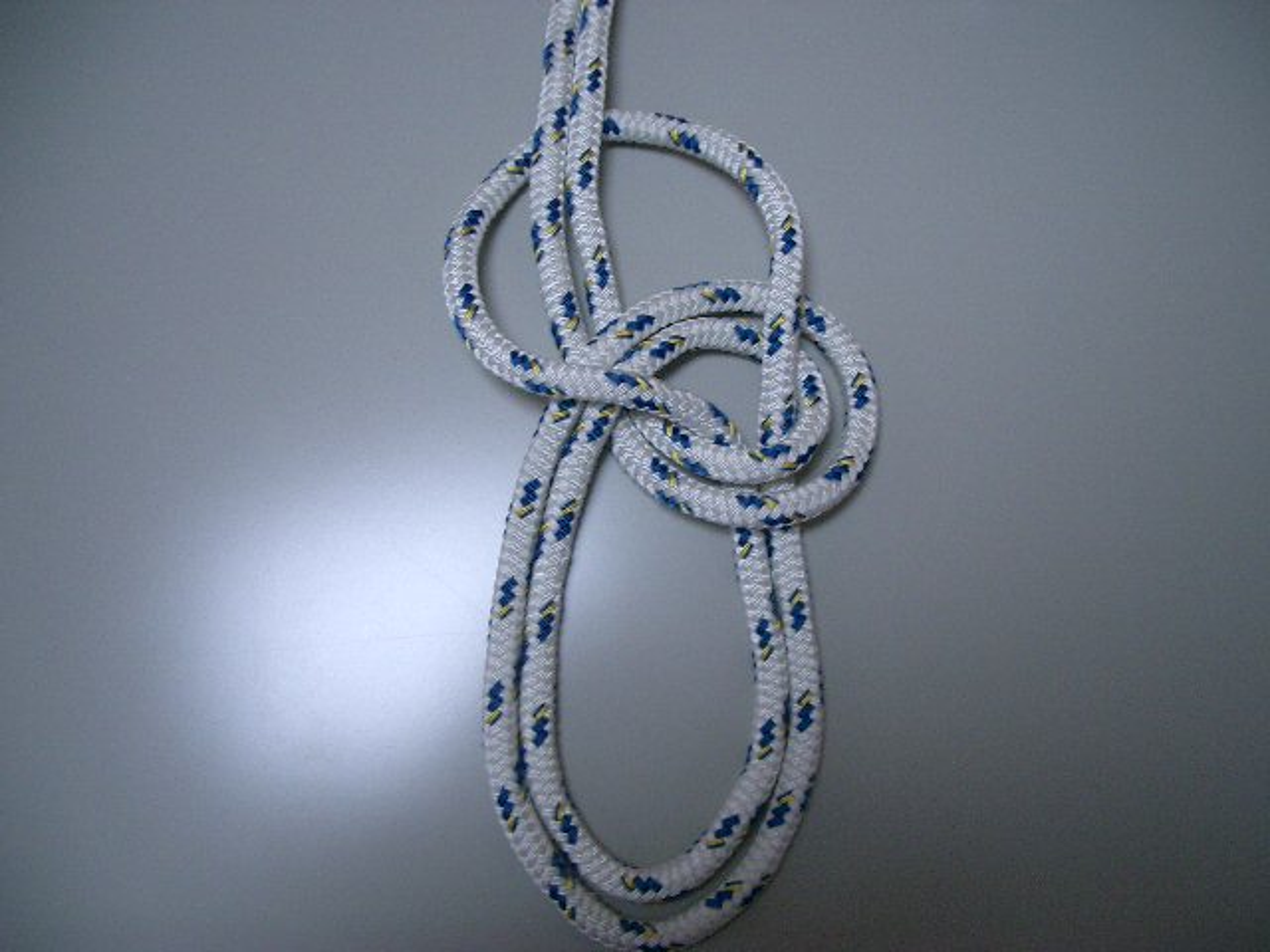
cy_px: 476
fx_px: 1284
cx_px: 635
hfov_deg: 52.6
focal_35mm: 35
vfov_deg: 40.7
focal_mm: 5.8
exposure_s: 1/80
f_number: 2.6
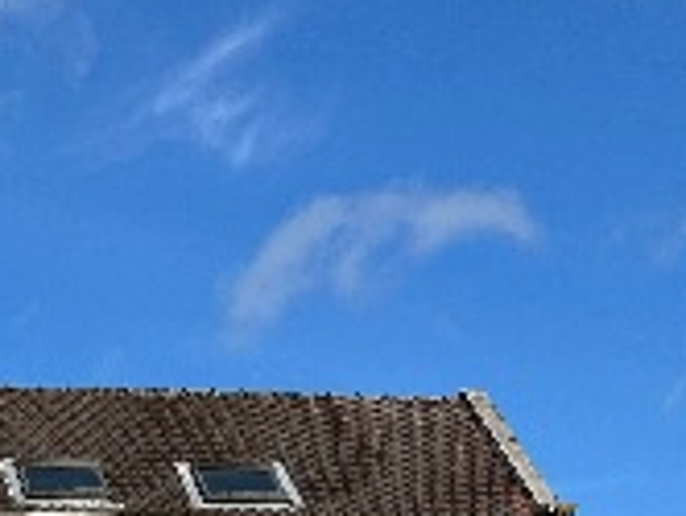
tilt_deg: +0.1
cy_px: 949
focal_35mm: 100
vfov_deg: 13.3
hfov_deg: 18.1
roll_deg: -0.5
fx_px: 1985
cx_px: -248
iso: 50
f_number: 1.6
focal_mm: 5.1
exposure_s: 1/4149
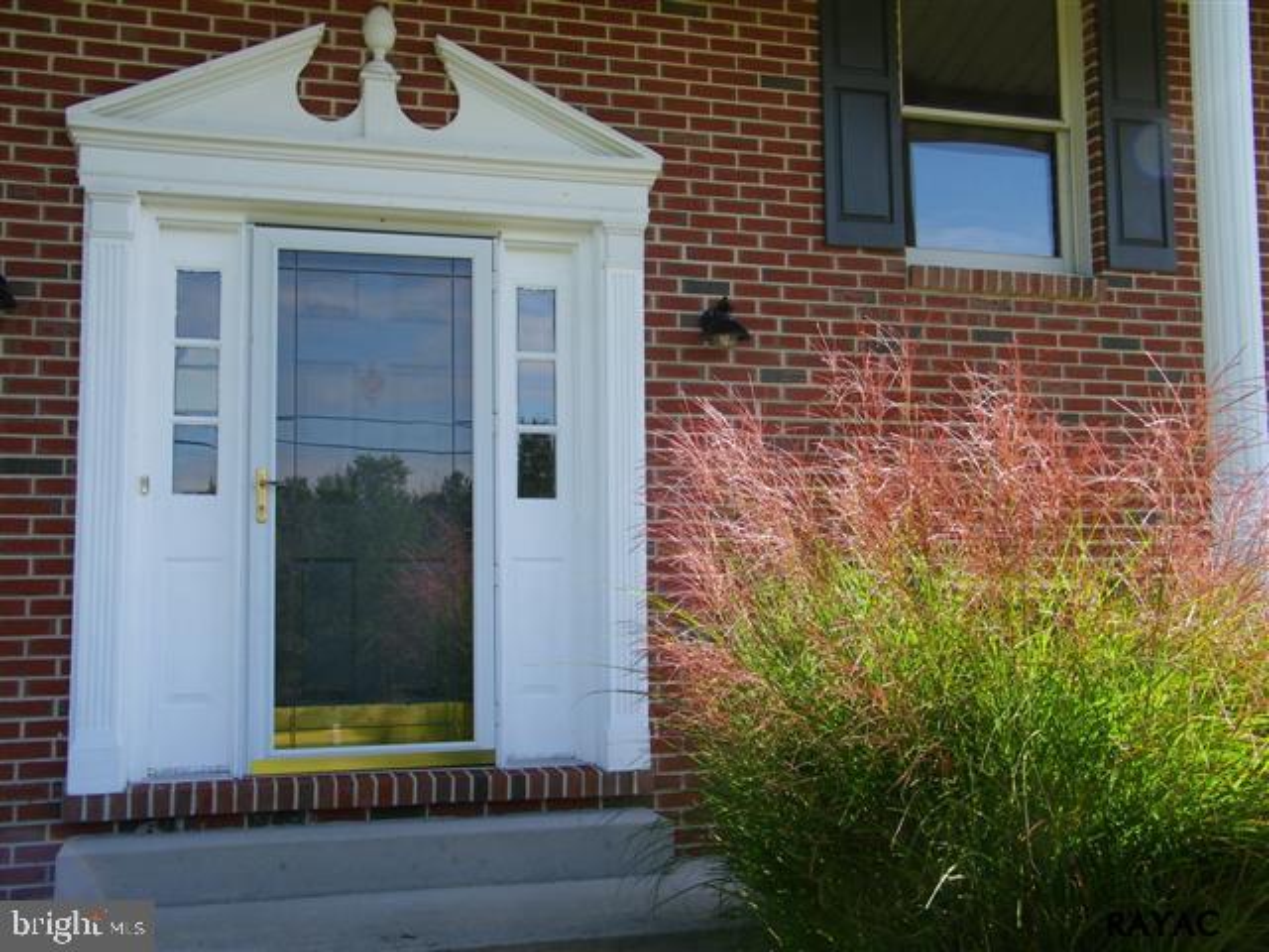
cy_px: 476
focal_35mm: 39
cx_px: 634
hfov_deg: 47.9
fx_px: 1430
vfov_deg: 36.8
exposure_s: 1/250
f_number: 3.8
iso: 80
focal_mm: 7
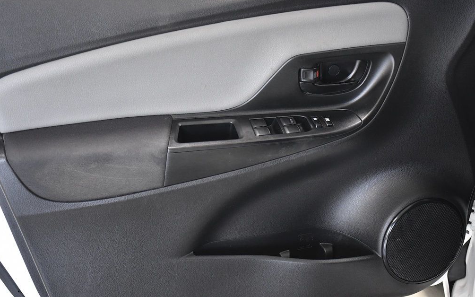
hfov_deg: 37.5
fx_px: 699
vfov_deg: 24.0
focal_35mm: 54
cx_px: 240
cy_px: 137
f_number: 4.2
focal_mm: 35
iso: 2500
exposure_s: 1/250
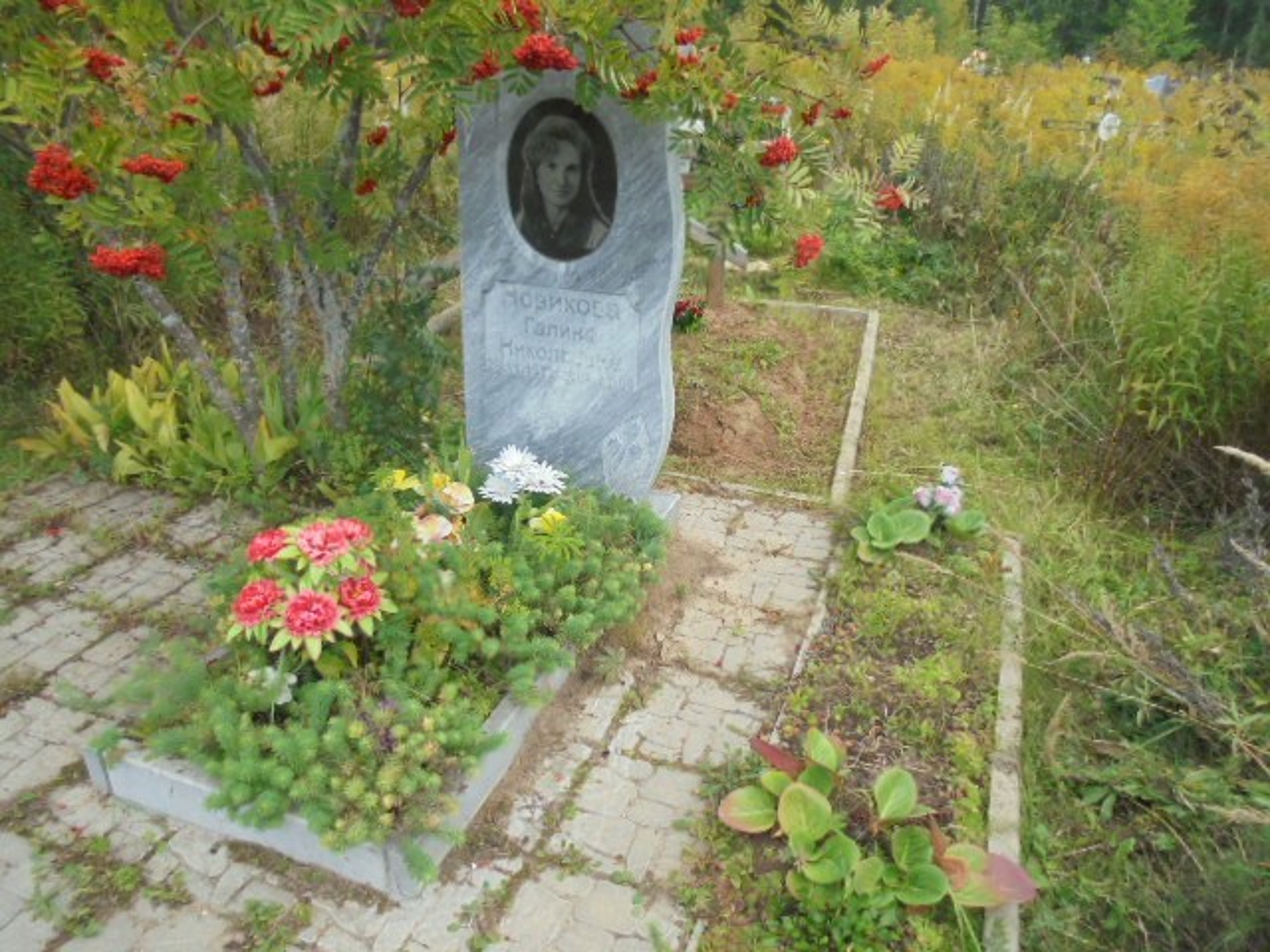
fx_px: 954
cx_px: 635
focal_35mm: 26
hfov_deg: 67.3
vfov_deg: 53.1
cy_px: 476
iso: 100
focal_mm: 4.6
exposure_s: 1/200
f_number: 3.5
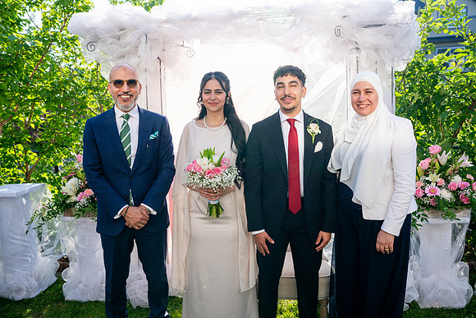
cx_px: 238
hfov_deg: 65.5
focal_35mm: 28
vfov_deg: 46.4
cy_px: 159
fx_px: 370
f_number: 3.5
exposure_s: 1/640
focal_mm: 28
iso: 200
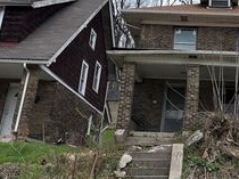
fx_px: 428
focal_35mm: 62
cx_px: 200
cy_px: 23
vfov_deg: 23.1
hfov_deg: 30.3
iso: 50
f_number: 1.6
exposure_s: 1/3937
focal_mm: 5.96
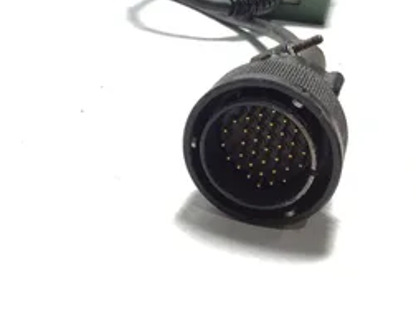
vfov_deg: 31.2
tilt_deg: -21.2
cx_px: 160
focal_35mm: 48
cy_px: 103
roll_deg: -1.8
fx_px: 591
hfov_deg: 38.5
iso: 32
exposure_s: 1/60
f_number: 2.4
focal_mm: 3.3
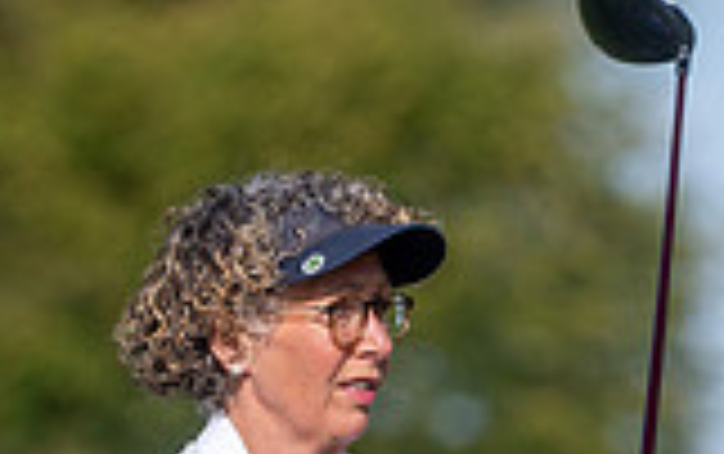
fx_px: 16888
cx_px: 396
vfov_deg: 1.5
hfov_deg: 2.5
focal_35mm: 855
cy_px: 1002
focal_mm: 300
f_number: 5
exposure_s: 1/4000
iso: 500
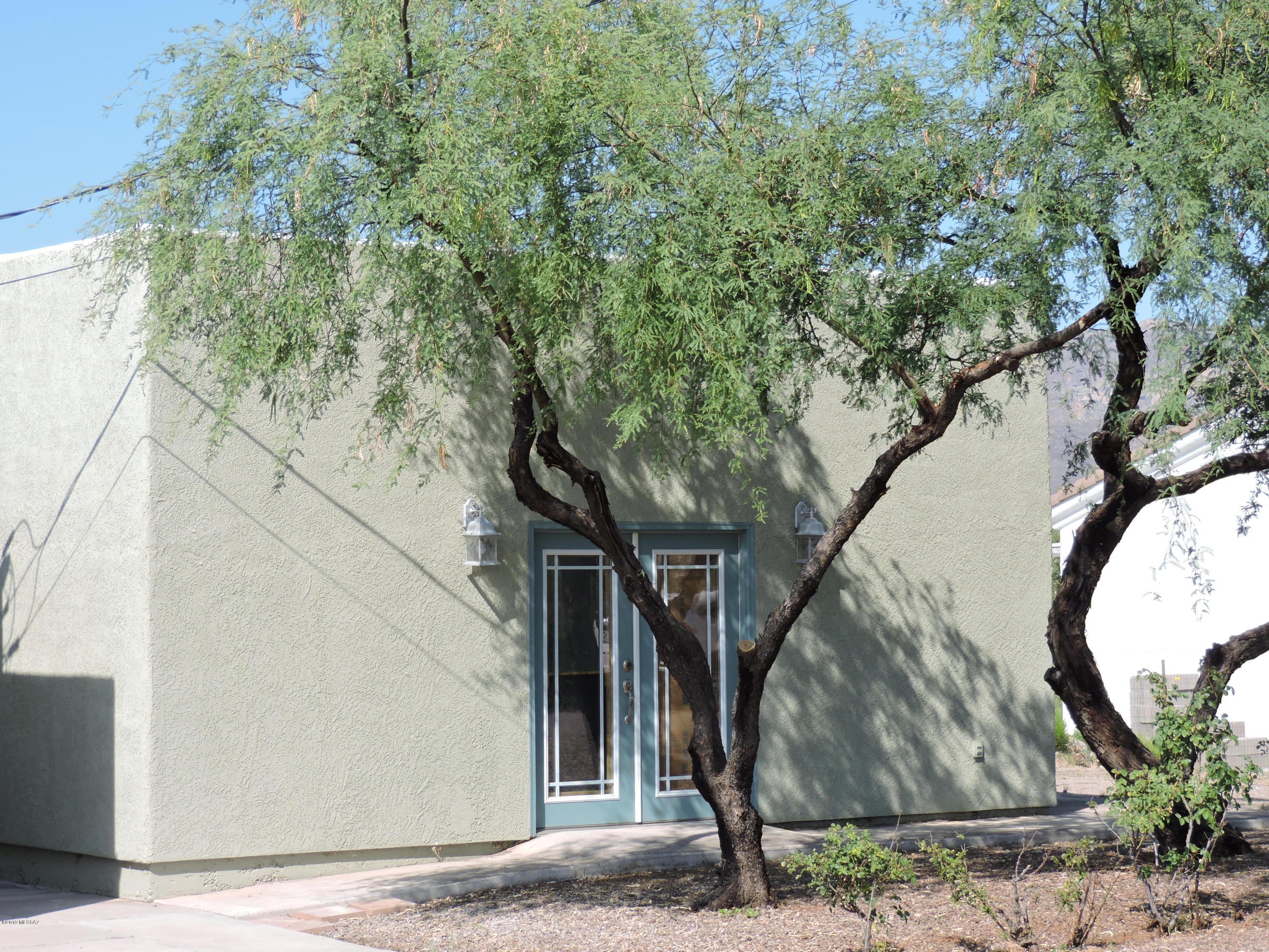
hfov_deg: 21.8
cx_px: 634
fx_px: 3299
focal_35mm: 90
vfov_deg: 16.4
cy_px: 476
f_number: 4.1
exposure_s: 1/500
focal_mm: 16.1
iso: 100
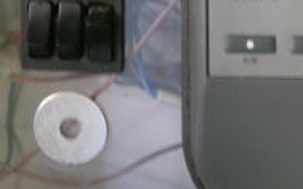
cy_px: 72
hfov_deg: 8.9
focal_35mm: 237
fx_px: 1957
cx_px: 144
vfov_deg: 5.5
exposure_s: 1/4.1
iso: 200
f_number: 3.5
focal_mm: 22.3
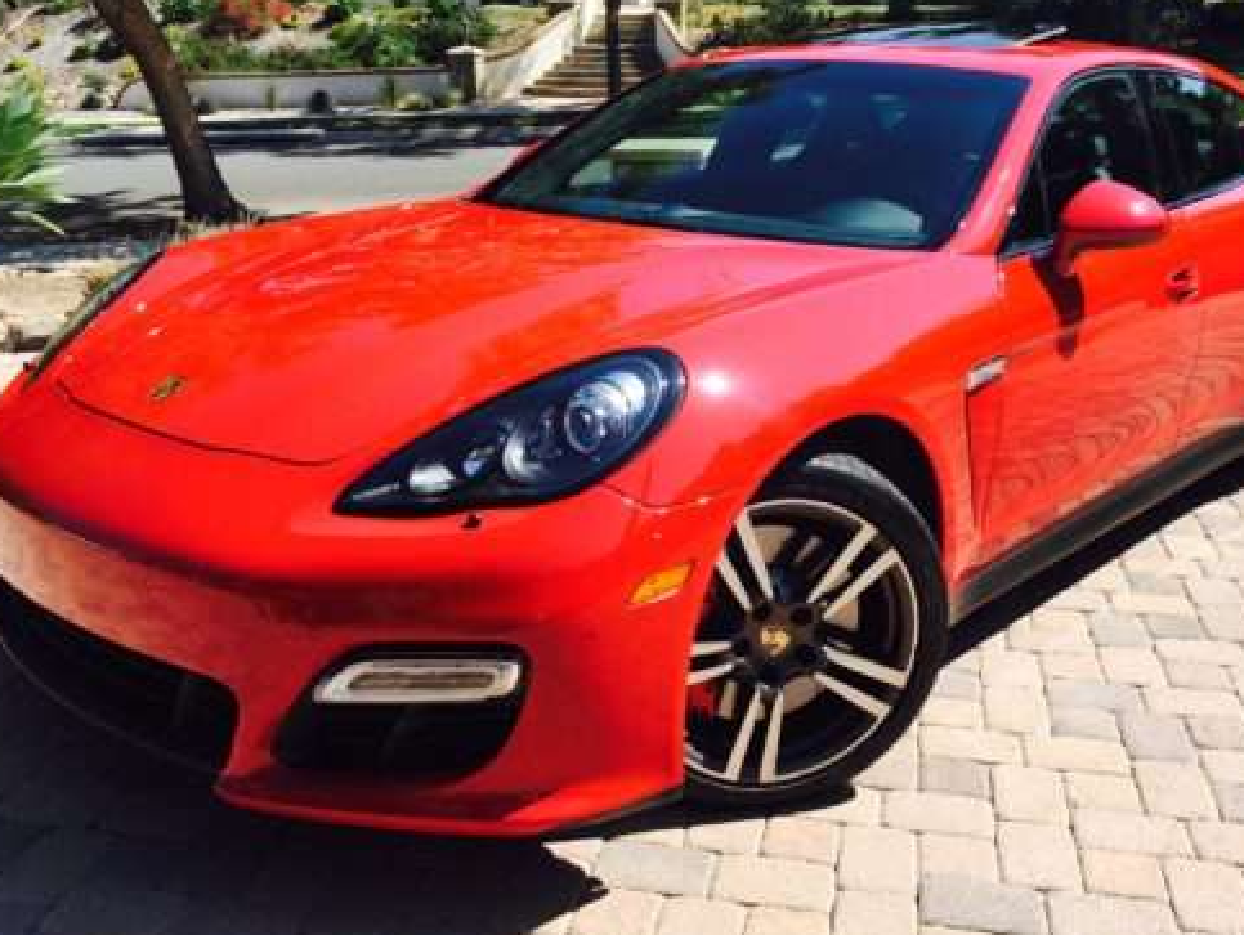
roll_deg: +0.2
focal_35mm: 36
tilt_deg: -19.3
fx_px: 1295
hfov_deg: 51.2
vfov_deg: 39.7
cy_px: 482
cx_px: 693
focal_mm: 4.15
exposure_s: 1/1319
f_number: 2.2
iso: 32
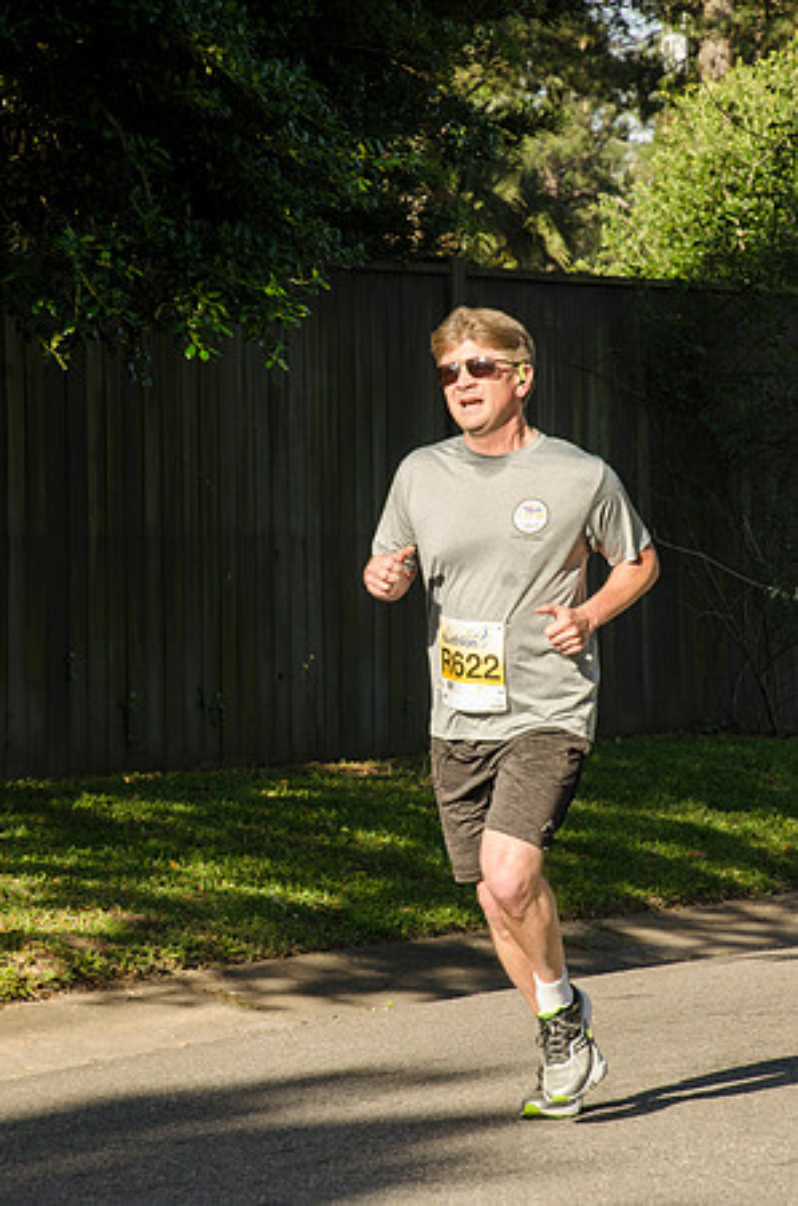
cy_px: 603
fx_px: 5511
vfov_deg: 12.5
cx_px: 399
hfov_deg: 8.3
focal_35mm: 165
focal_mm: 110
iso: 640
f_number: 9
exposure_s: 1/640
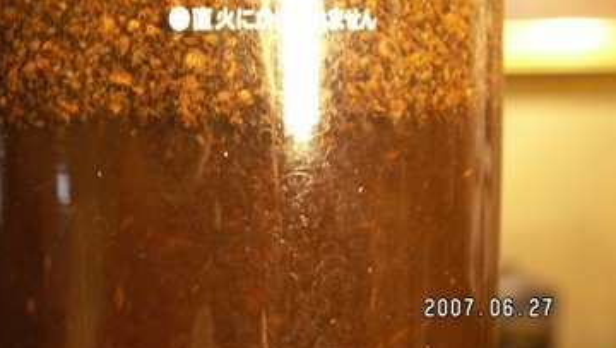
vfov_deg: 14.4
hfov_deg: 25.2
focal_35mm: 84
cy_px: 82
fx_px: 1373
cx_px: 243
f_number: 3.2
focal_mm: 10.28
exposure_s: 1/6
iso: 160
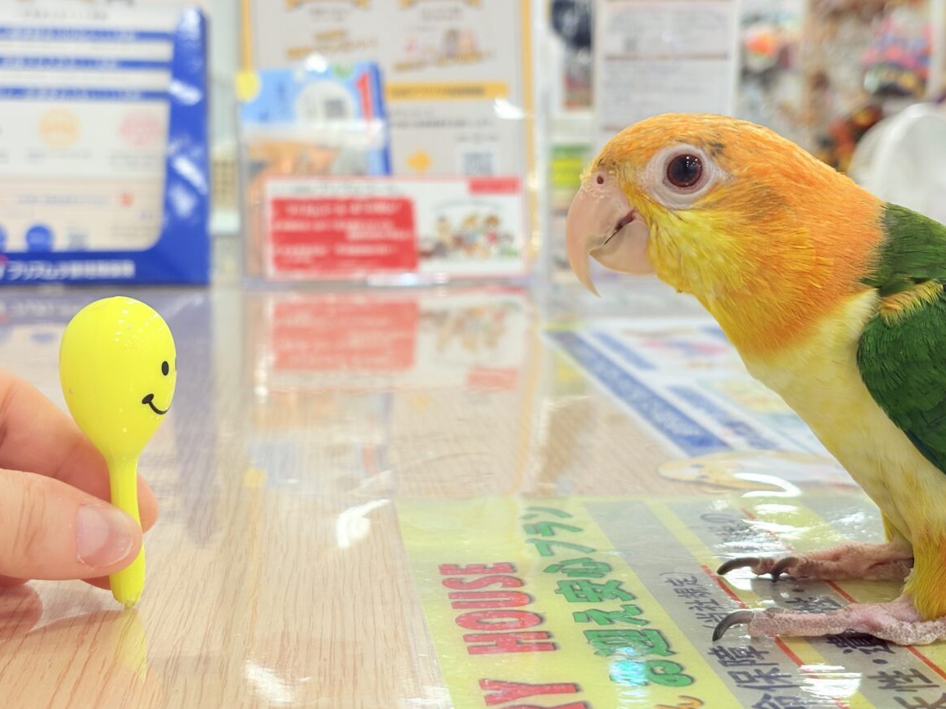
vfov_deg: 27.0
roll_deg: +0.5
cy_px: 348
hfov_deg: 35.5
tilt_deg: -6.0
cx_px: 462
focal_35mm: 54
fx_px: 1476
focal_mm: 5.96
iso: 64
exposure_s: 1/100
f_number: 1.6
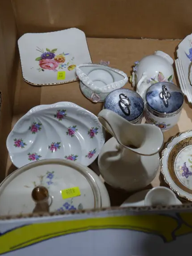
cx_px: 190
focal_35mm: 61
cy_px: 93
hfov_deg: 23.1
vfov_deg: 31.5
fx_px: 451
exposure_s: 1/125
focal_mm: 17
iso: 200
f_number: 4
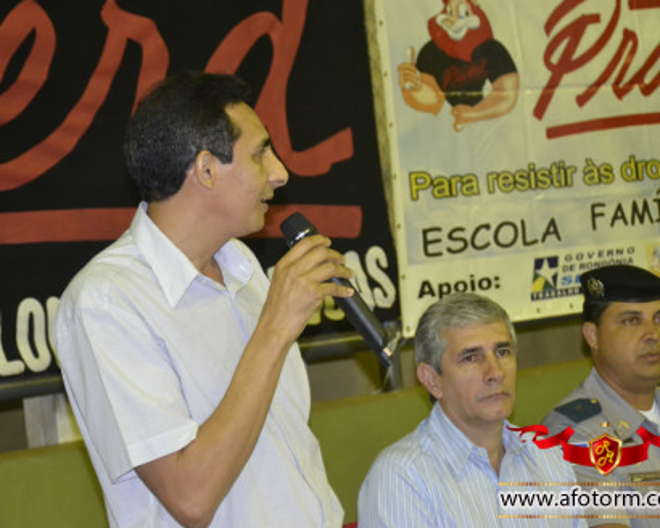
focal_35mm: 120
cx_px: 330
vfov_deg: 12.9
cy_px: 265
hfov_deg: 16.0
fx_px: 2344
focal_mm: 70
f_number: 5.3
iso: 3200
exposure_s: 1/60
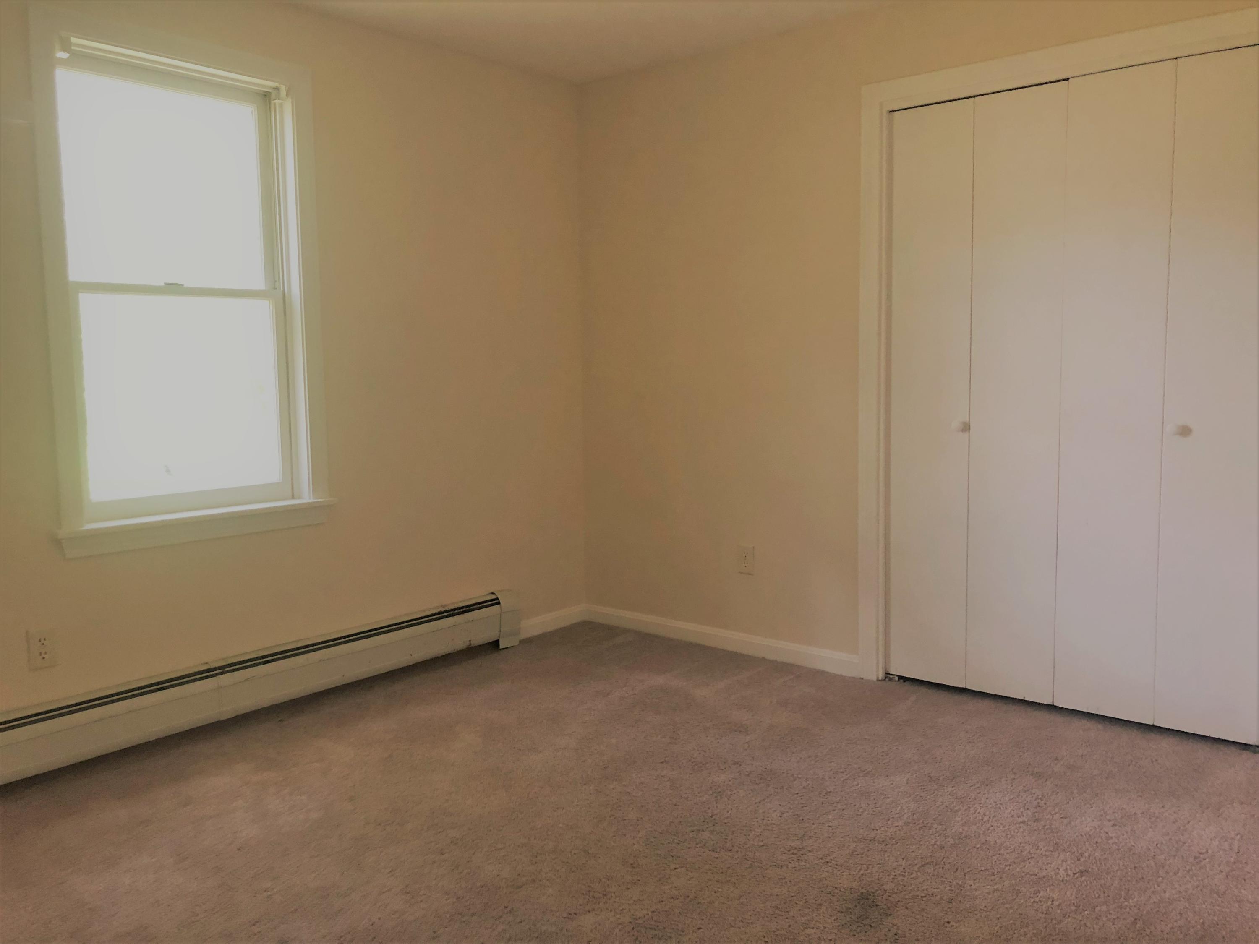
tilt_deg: -5.0
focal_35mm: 28
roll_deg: +0.9
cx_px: 630
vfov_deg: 49.7
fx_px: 1018
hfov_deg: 63.4
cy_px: 472
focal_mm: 3.99
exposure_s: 1/15
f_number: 1.8
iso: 64
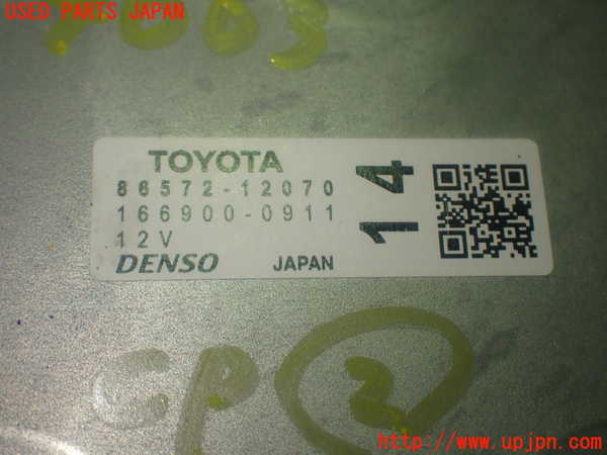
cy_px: 228
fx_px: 947
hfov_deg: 35.5
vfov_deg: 27.0
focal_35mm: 54
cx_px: 304
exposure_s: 1/100
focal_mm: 9.65
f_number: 3.3
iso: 125
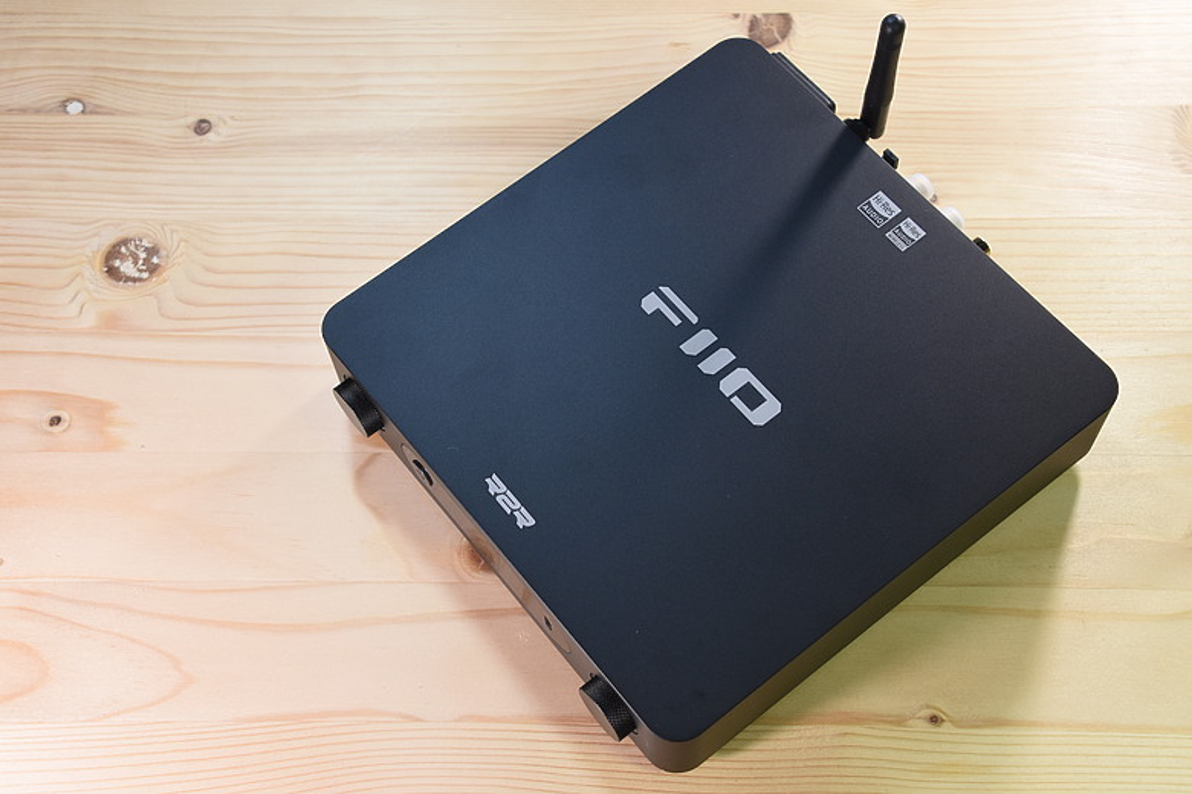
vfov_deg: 25.8
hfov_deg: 37.9
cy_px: 397
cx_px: 596
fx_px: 1738
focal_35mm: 52
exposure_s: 1/100
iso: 1000
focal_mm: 35
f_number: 6.3
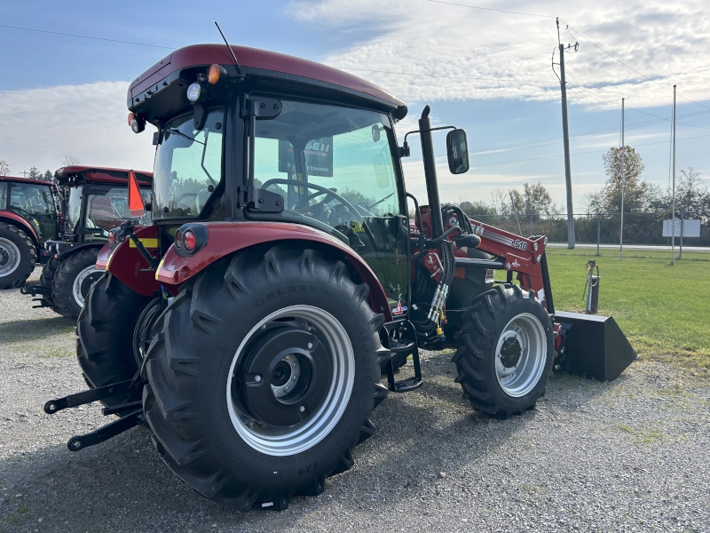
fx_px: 533
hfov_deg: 67.3
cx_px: 355
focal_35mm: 26
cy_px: 266
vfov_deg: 53.1
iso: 50
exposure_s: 1/2994
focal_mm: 5.7
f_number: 1.5
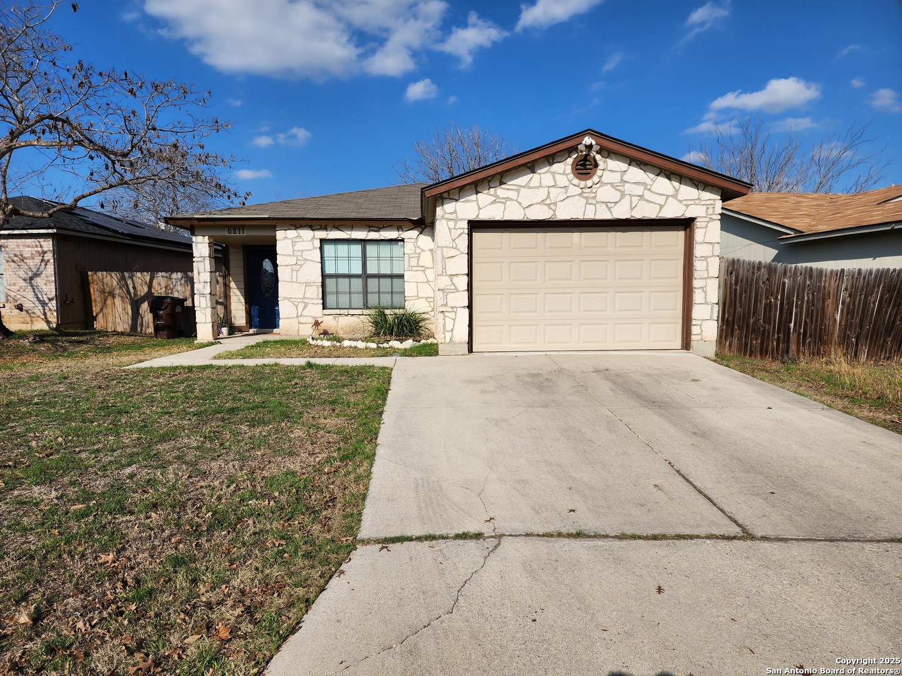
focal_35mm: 23
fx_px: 599
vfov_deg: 58.9
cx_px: 451
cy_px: 338
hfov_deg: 73.9
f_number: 1.8
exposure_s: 1/2259
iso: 12
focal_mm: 6.4
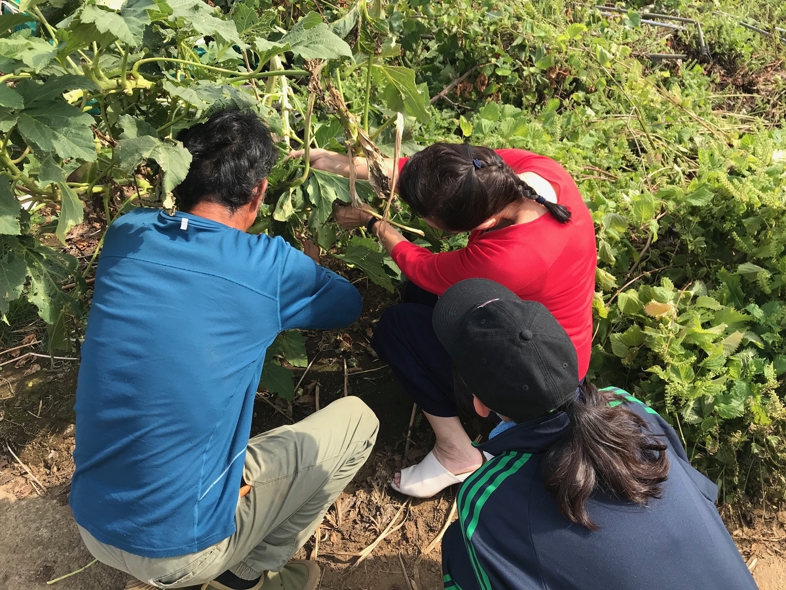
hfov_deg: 63.4
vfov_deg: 49.7
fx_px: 636
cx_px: 393
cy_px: 295
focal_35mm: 28
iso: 20
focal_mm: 3.99
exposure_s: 1/567
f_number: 1.8
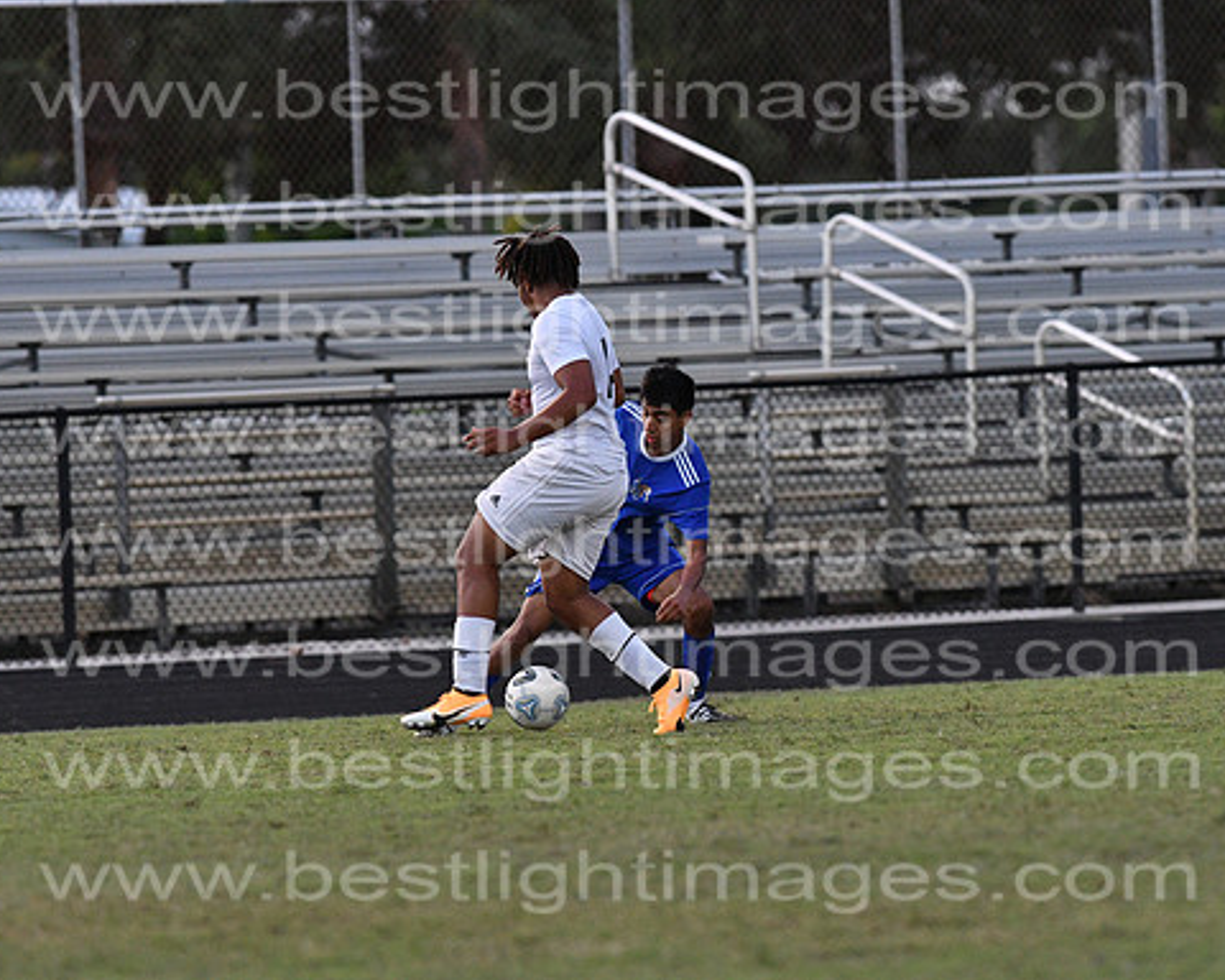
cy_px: 491
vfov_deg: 3.0
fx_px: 18490
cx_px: 620
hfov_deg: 3.8
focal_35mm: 510
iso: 4000
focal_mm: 300
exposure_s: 1/1000
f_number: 4.5
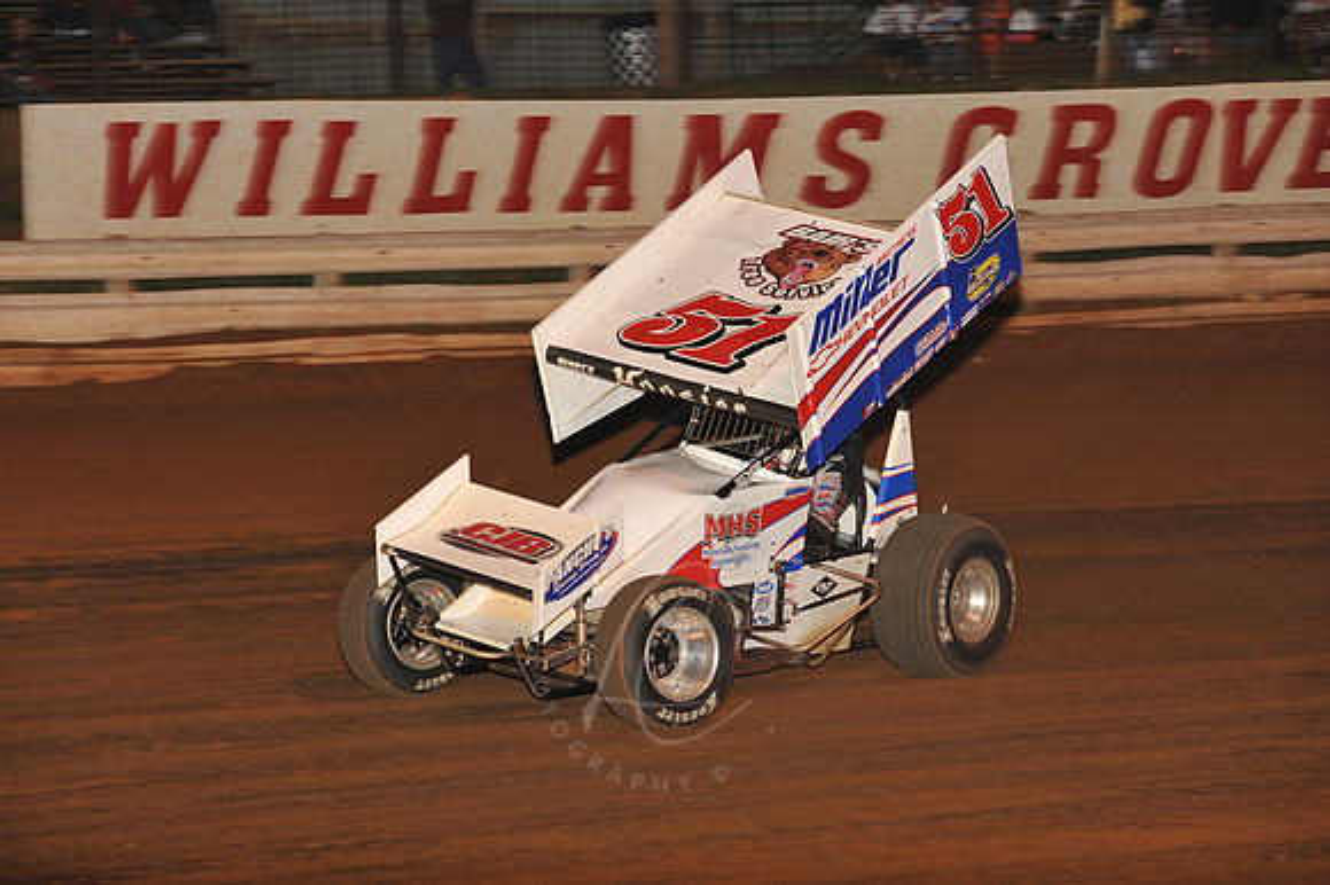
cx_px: 665
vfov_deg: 11.0
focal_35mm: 125
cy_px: 442
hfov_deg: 16.4
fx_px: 4615
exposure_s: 1/320
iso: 1000
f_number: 6.3
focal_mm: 125
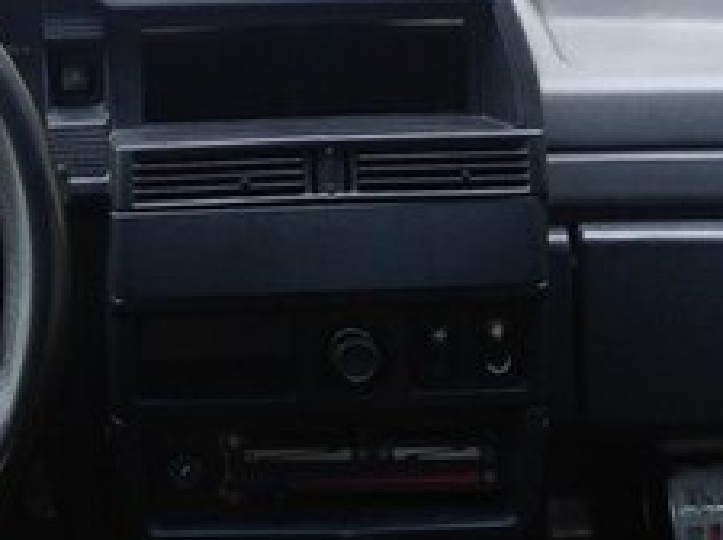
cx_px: 148
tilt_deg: -2.5
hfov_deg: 20.1
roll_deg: -0.1
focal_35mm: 97
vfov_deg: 14.4
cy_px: -217
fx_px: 2023
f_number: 2.4
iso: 64
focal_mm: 4.12
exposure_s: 1/60
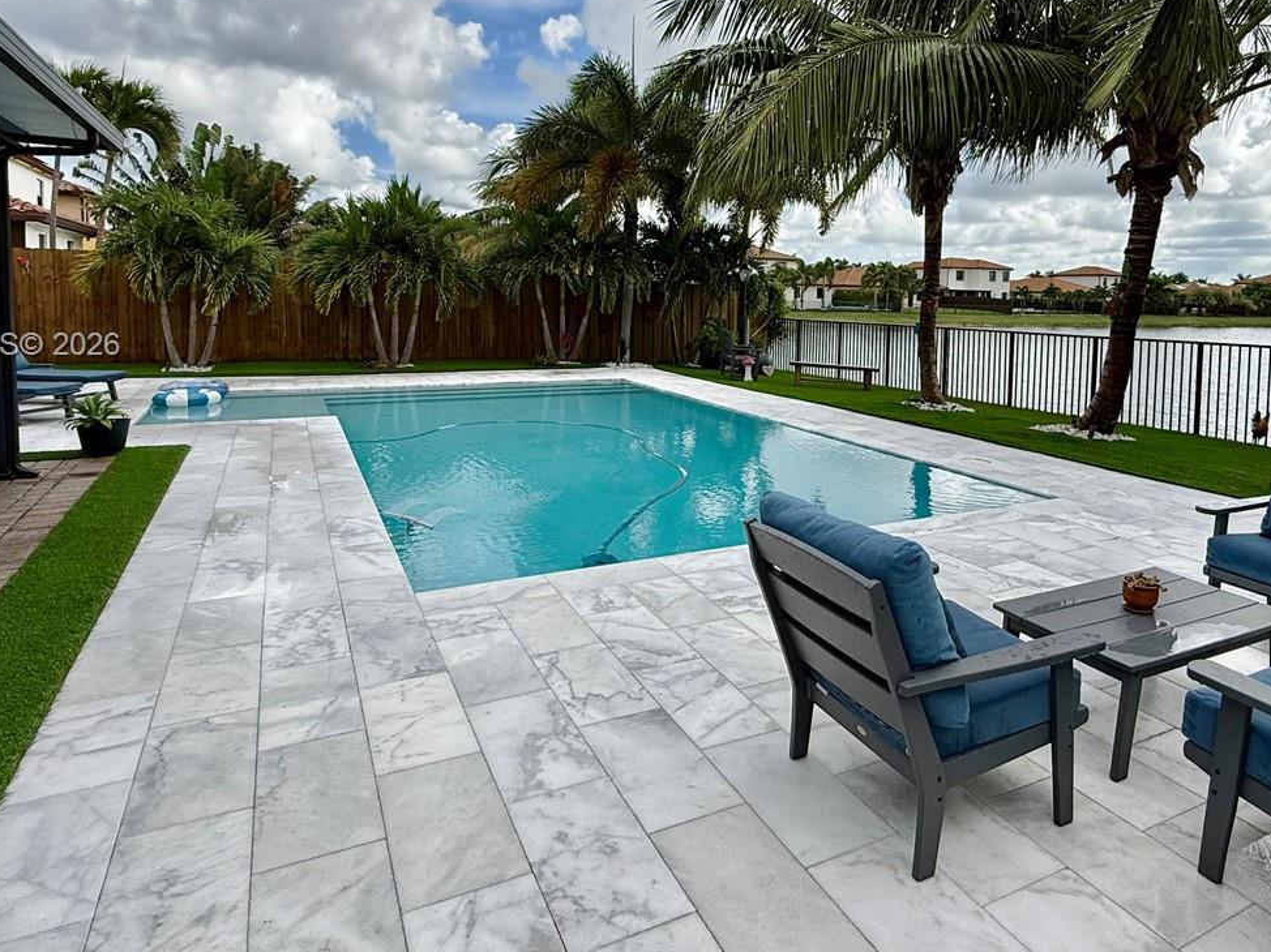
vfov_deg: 58.0
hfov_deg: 73.2
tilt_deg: -2.3
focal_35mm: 23
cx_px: 758
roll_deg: -1.6
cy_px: 347
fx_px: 844
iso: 50
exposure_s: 1/1848
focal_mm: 2.22
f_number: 2.2
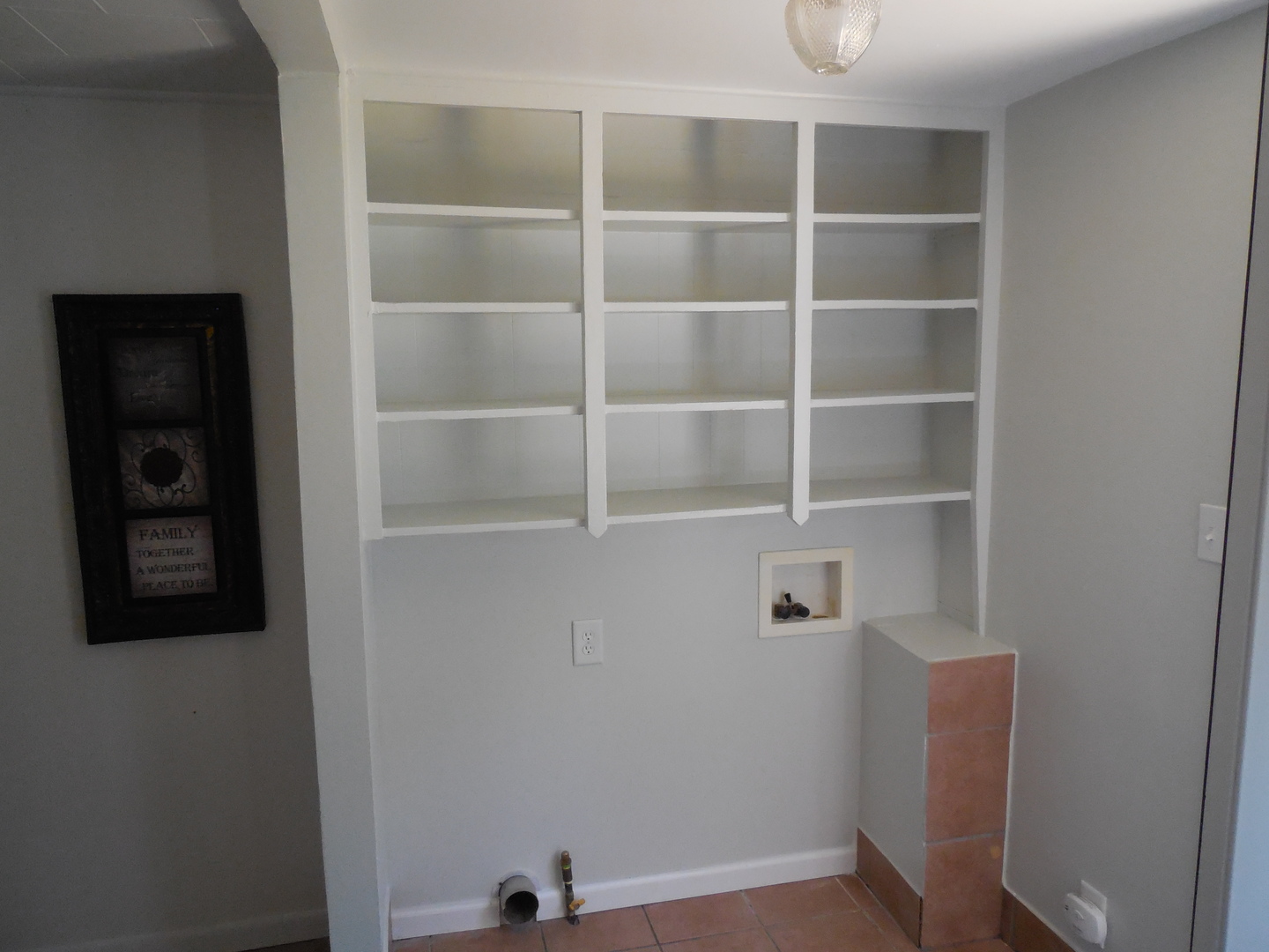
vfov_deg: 54.9
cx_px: 634
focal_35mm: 25
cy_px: 476
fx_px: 916
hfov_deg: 69.4
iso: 640
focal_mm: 4.5
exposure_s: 1/250
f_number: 3.1
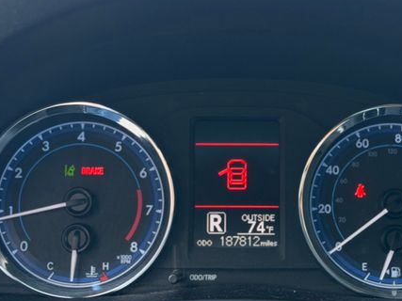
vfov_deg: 20.4
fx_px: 836
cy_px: 156
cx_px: 249
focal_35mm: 72
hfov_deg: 27.0
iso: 125
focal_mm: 6.76
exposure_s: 1/108
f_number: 1.78
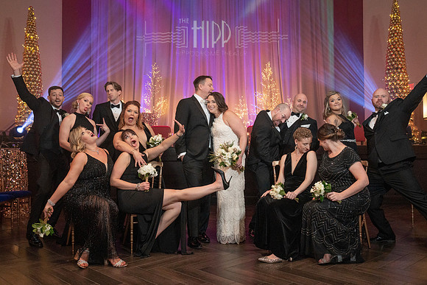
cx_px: 211
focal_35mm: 33
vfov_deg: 39.8
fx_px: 394
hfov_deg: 57.0
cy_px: 141
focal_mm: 32
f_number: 5.6
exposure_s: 1/100
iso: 4000
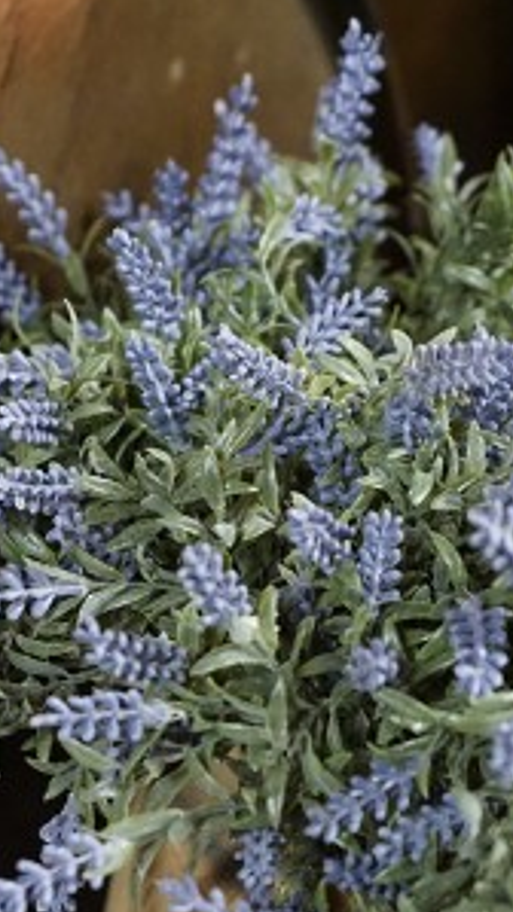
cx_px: -3
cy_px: 589
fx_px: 2033
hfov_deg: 14.2
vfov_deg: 25.2
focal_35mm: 84
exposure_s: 1/40
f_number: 4
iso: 6400
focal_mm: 40
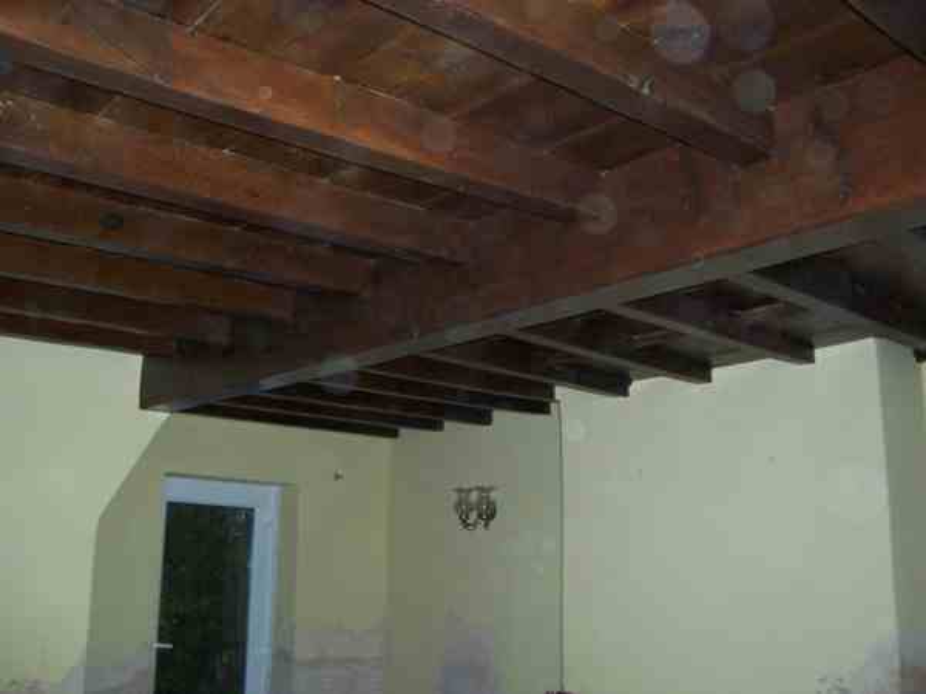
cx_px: 463
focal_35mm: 34
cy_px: 347
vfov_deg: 41.8
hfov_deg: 54.0
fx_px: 910
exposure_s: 1/60
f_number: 2.7
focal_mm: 5.6
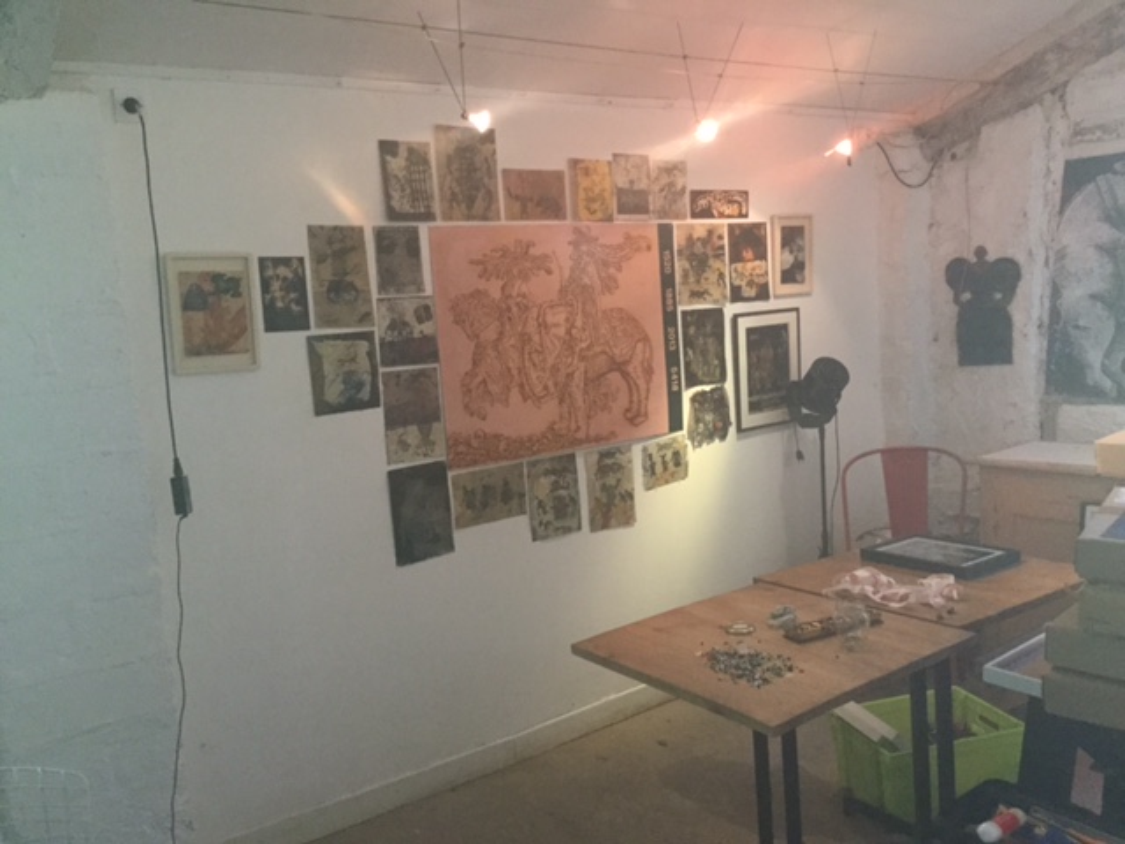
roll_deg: +2.7
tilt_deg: -10.8
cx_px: 562
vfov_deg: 45.4
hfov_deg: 58.4
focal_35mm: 31
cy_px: 422
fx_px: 1007
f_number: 2.4
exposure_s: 1/20
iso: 200
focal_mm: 3.3
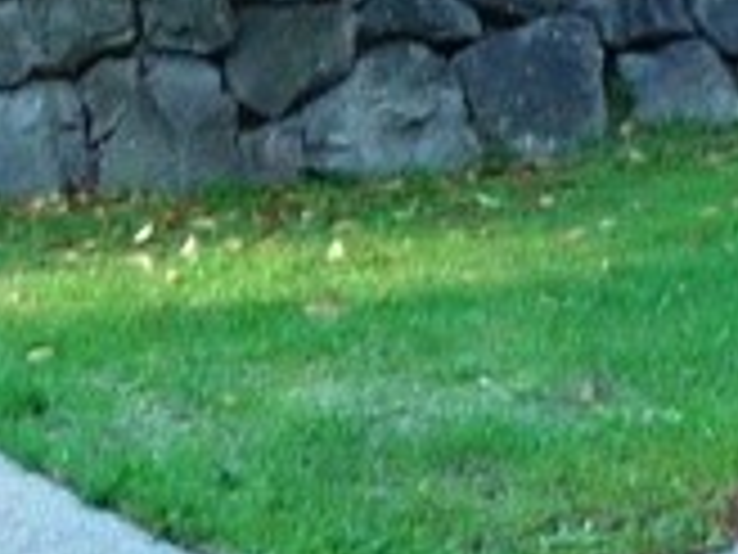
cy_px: 140
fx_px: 2324
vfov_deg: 13.5
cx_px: 243
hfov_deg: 18.0
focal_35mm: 109
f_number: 3.3
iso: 100
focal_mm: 4.7
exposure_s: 1/40
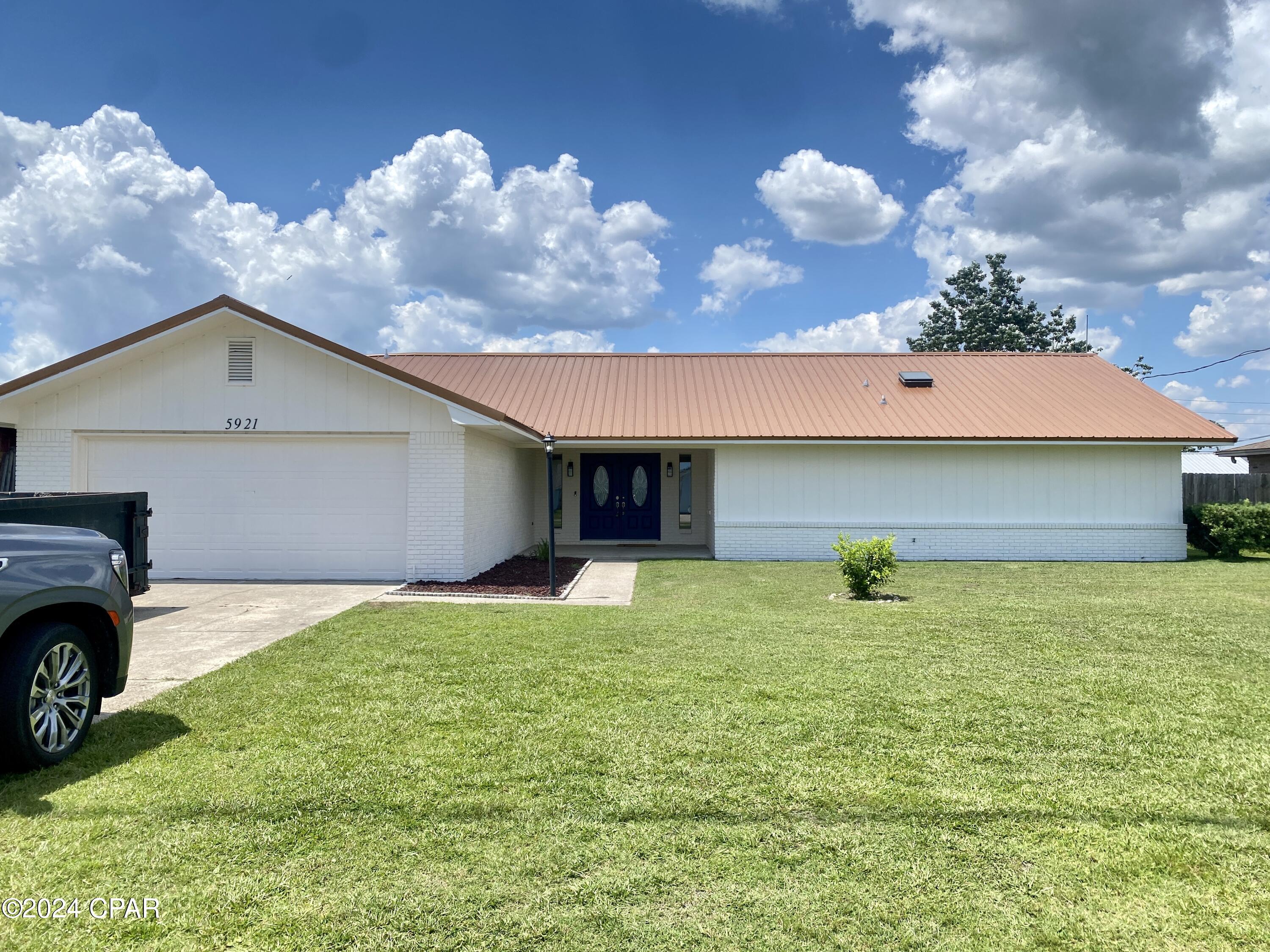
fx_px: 954
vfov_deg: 53.1
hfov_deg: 67.3
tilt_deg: +1.9
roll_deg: -0.8
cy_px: 476
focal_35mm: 26
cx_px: 635
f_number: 1.8
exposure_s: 1/2571
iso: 32
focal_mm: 4.25
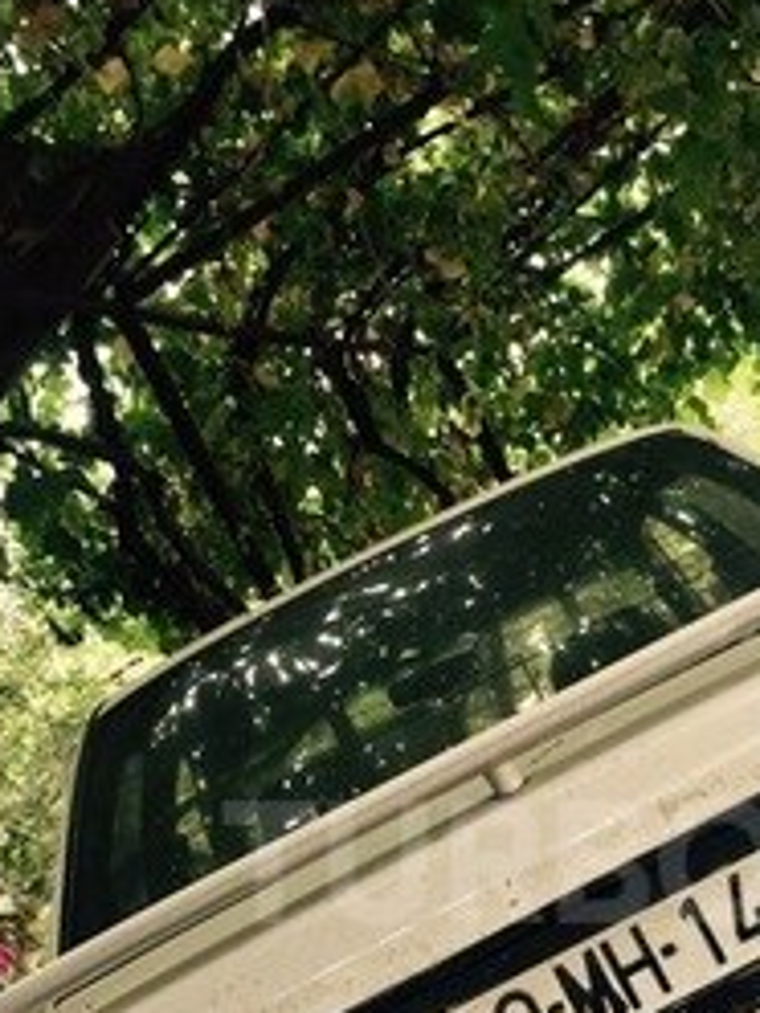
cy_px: 862
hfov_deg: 24.7
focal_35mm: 58
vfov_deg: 32.0
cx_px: 642
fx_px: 1698
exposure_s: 1/50
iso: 32
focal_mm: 4.15
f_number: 2.2
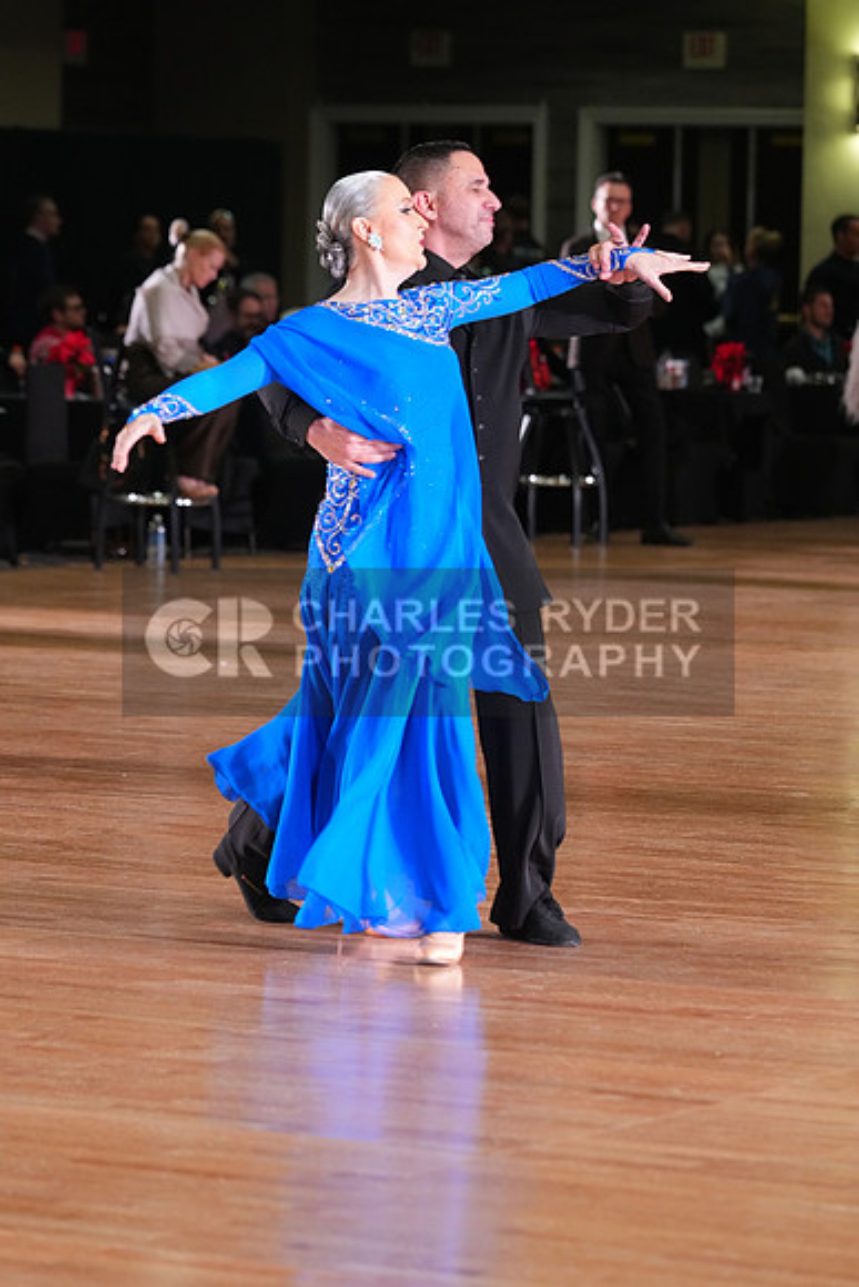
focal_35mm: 169
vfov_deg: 12.2
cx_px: 430
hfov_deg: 8.1
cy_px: 644
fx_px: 6045
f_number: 5
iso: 3200
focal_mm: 169
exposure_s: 1/200
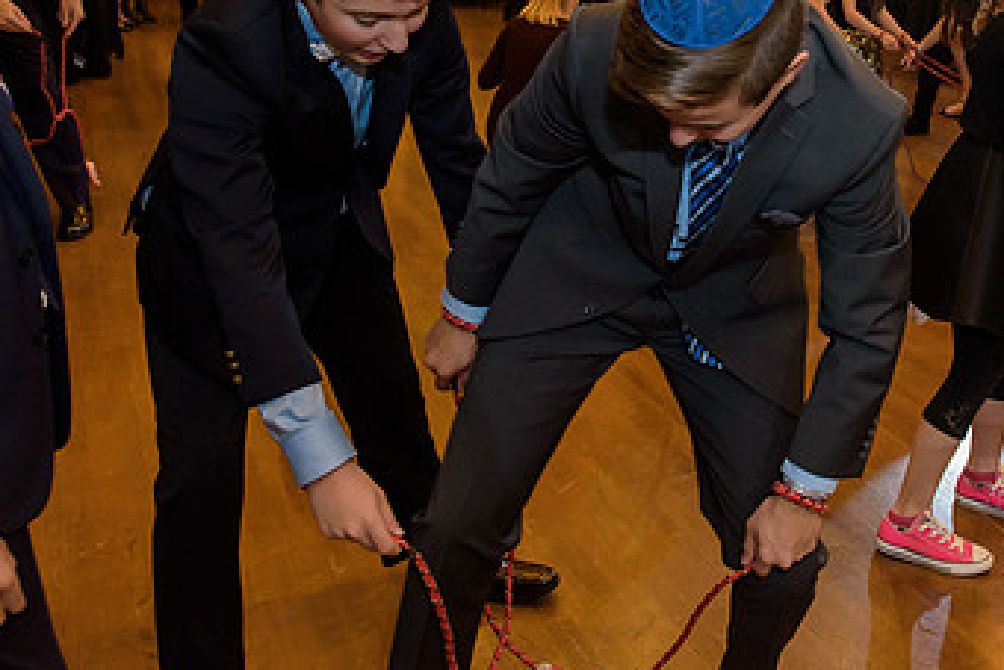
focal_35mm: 41
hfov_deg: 46.5
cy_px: 143
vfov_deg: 31.9
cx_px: 685
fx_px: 1144
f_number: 3.2
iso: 1250
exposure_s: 1/125
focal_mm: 24
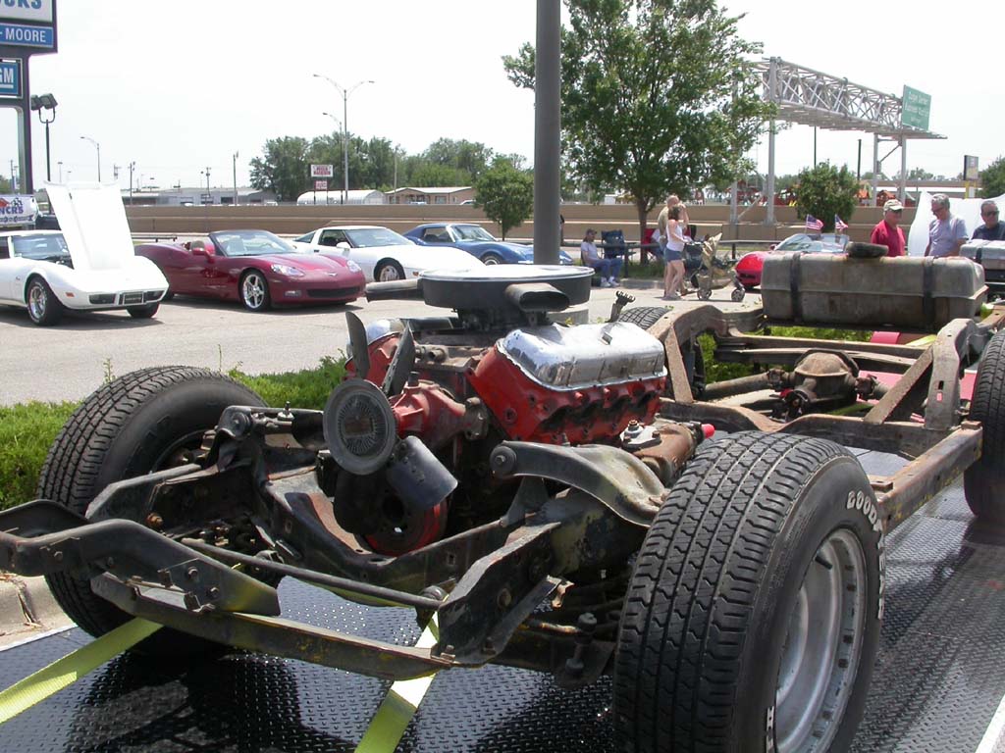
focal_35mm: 38
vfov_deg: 37.7
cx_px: 502
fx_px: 1103
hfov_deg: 49.0
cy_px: 376
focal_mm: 7.85
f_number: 6.7
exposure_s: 1/264
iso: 100
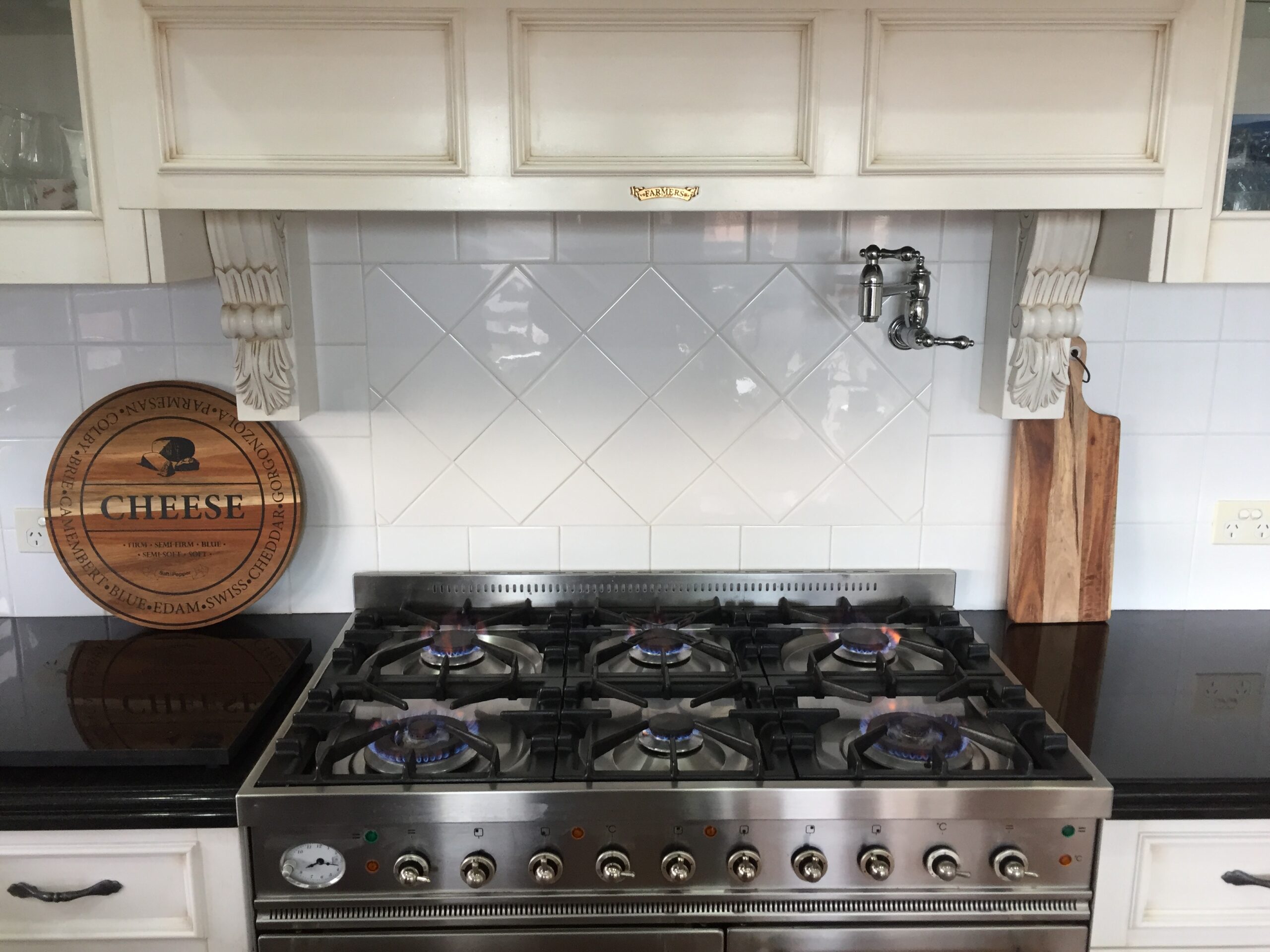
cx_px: 635
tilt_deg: -12.4
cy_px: 476
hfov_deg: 61.7
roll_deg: -1.1
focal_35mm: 29
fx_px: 1064
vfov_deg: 48.2
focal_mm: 4.15
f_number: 2.2
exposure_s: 1/33
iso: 100
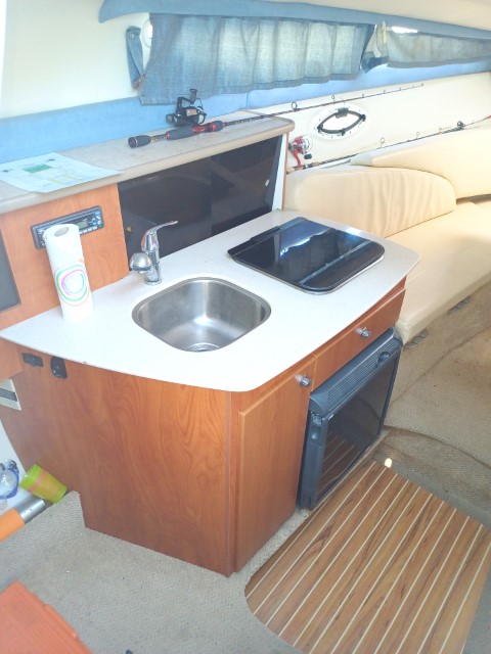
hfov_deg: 54.9
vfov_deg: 69.4
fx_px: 473
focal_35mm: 25
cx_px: 246
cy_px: 327
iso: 160
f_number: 1.8
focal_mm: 4.65
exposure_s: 1/50
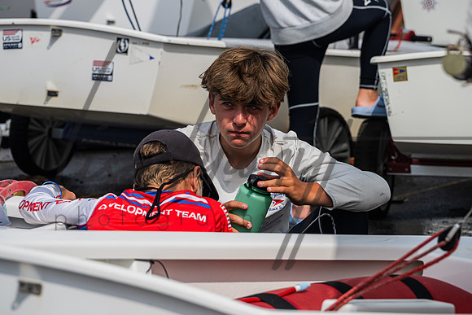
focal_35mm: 231
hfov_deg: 8.9
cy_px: 136
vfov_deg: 6.0
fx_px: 3024
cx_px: 244
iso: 250
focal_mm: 190
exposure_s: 1/1000
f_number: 8
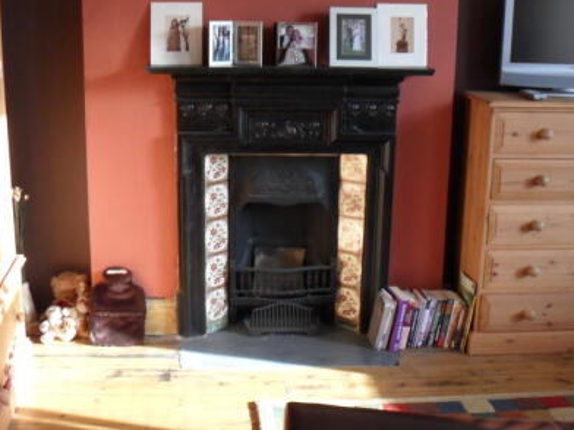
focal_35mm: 52
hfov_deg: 36.8
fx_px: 862
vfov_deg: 28.0
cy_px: 208
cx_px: 277
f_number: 2.8
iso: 160
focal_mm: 6.2
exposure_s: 1/45
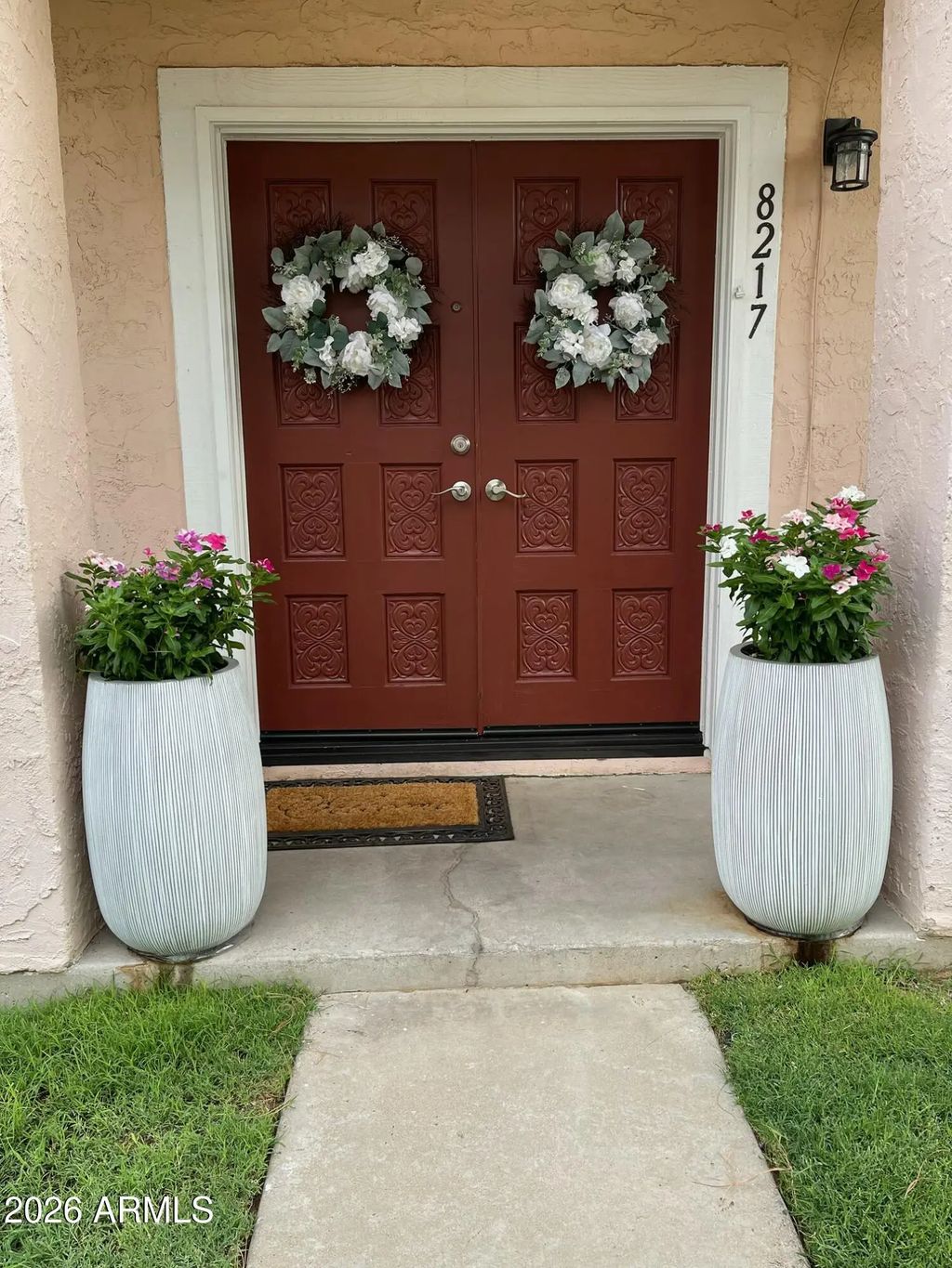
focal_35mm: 26
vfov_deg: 67.3
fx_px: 953
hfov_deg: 53.1
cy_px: 634
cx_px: 476
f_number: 1.6
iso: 32
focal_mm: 5.1
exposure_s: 1/297
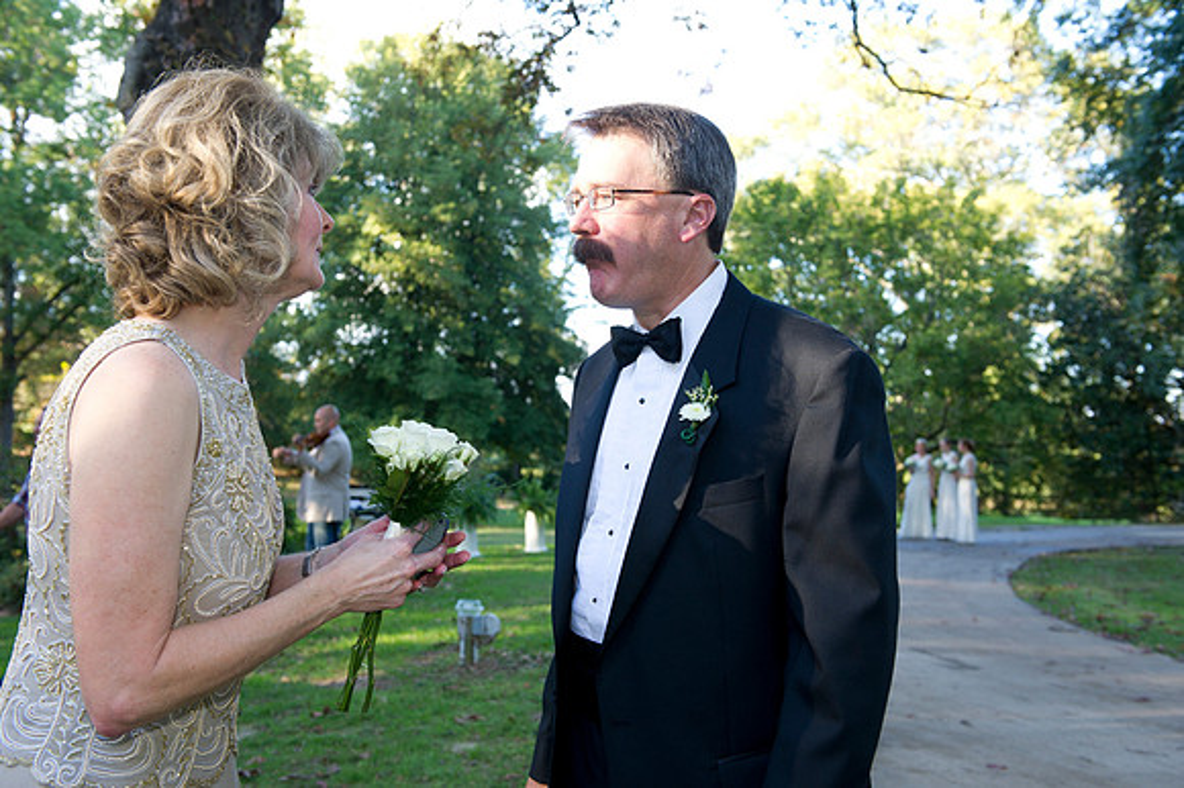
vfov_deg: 33.4
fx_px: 1315
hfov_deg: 48.5
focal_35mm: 40
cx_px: 592
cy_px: 394
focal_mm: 40
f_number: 5.6
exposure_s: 1/125
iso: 500
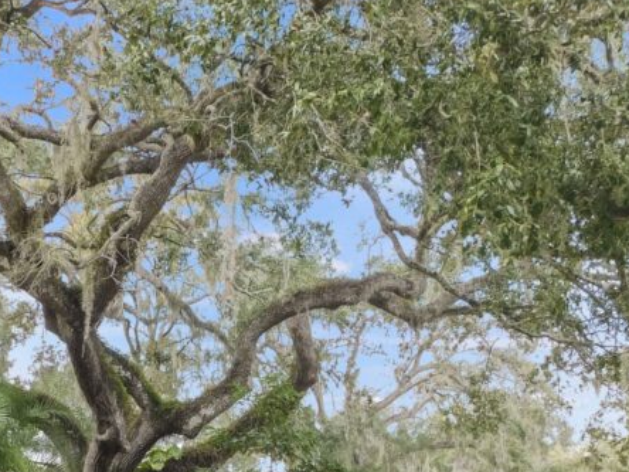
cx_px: 214
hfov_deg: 35.8
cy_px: 441
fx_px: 963
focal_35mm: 53
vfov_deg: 26.4
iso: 125
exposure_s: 1/100
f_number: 3
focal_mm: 4
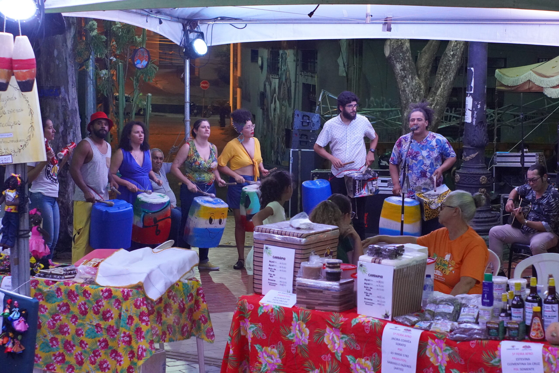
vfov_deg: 18.2
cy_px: 186
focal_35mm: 75
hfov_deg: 27.0
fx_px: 1165
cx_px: 280
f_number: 4
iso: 6400
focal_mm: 50
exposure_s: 1/160
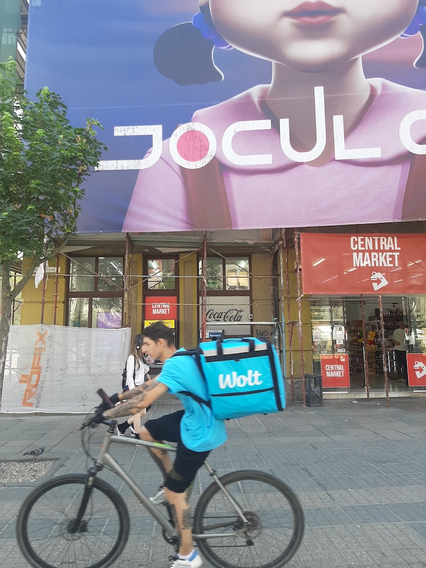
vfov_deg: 67.3
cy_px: 284
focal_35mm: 26
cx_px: 213
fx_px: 427
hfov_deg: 53.1
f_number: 1.7
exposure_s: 1/325
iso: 40
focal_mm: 3.93
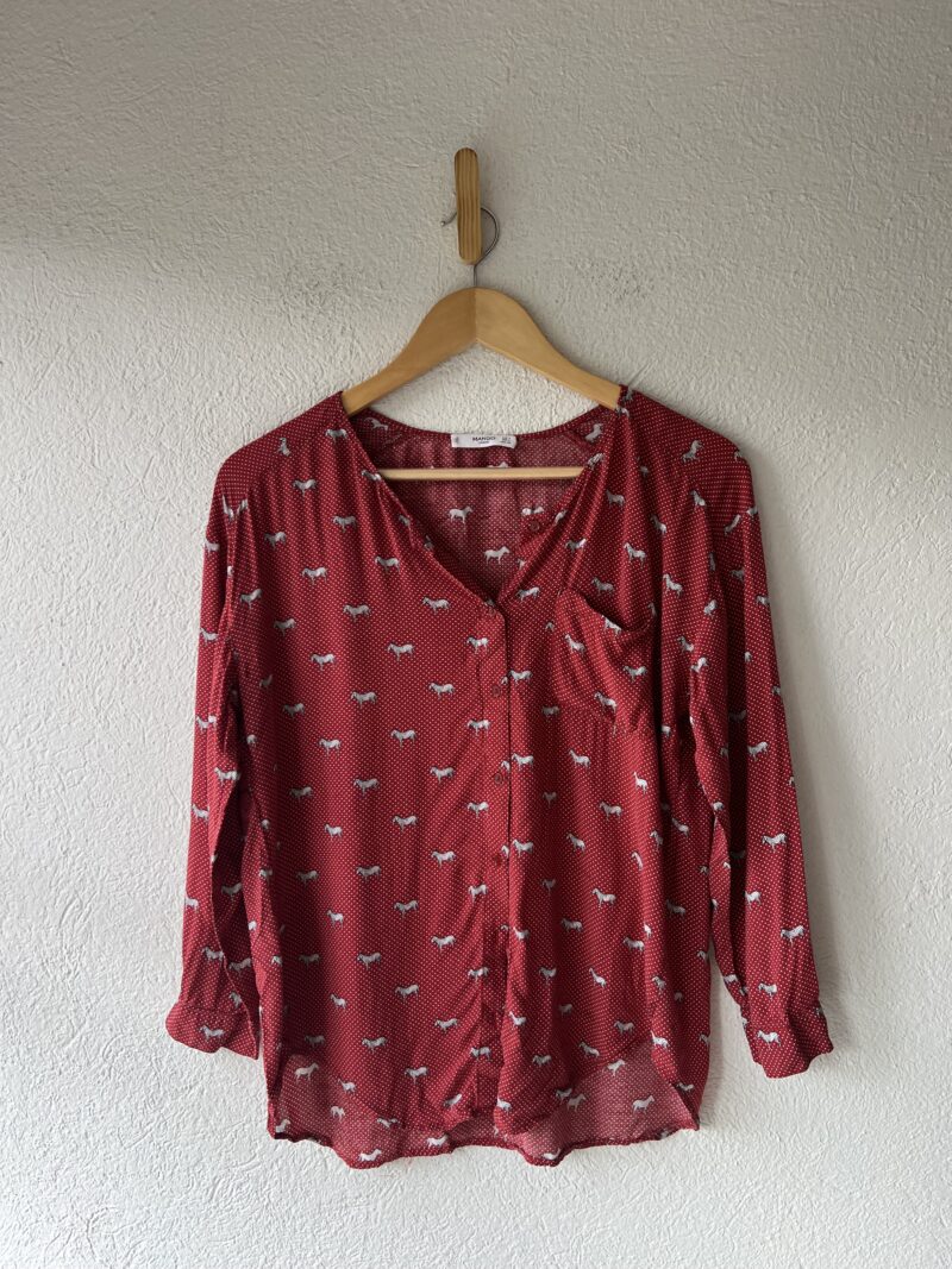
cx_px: 476
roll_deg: +0.6
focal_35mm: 26
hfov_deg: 53.1
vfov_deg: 67.3
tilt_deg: -1.9
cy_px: 634
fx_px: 954
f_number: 1.5
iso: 64
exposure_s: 1/121
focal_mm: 5.7
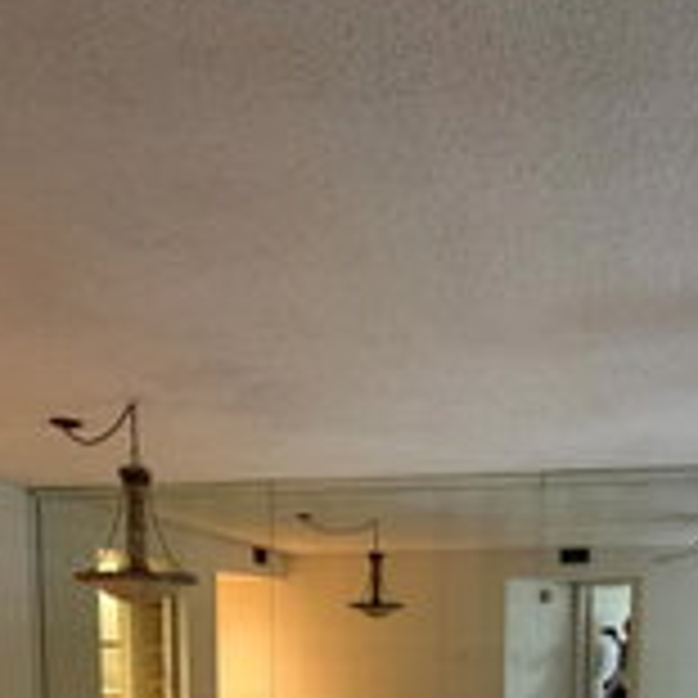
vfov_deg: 42.1
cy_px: 693
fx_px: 776
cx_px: 457
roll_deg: -0.3
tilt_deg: -4.8
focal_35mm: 34
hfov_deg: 47.8
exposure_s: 1/60
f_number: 2.2
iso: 400
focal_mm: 2.22
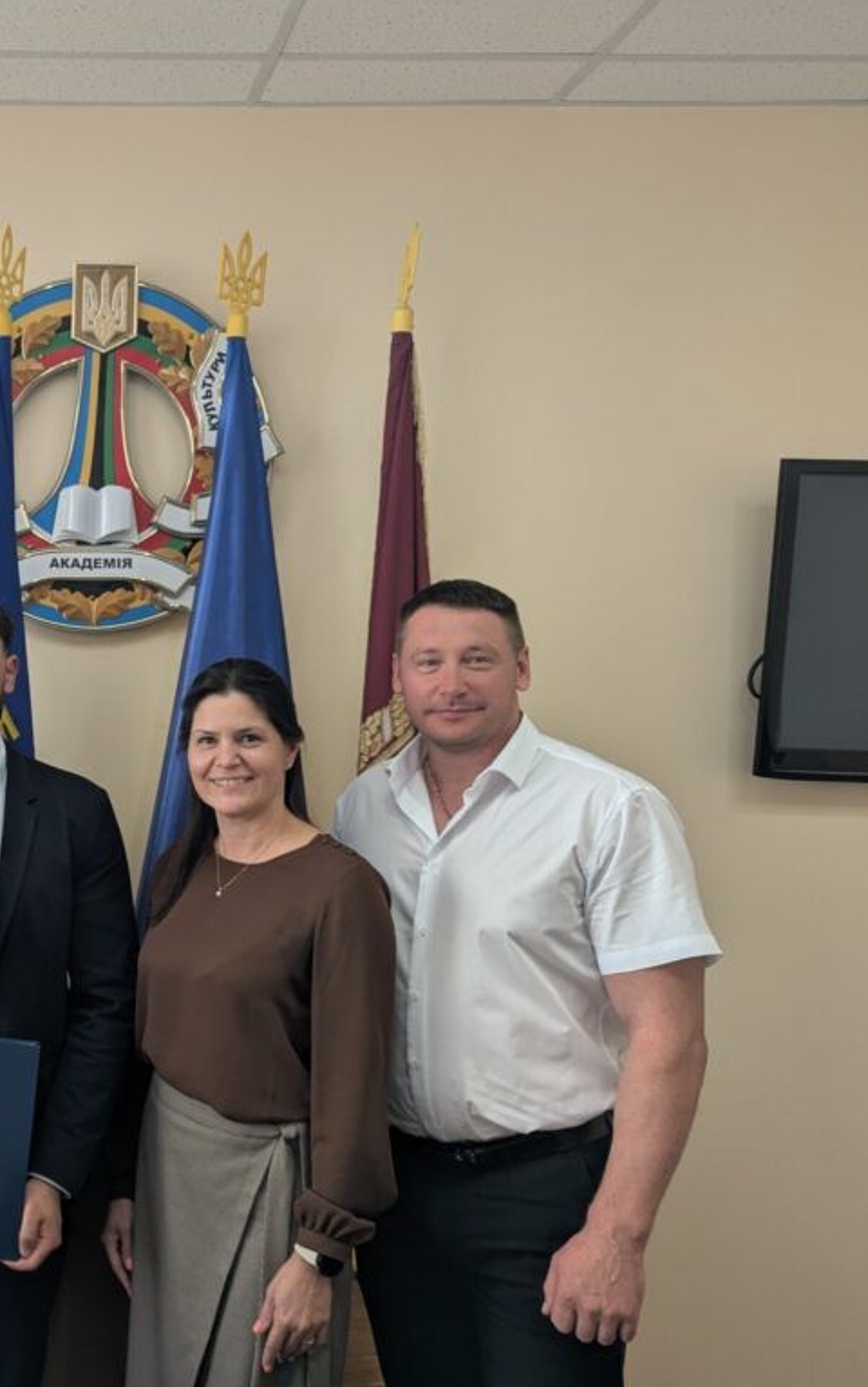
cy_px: 695
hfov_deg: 33.3
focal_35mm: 34
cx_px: -47
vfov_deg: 56.7
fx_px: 1286
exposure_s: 1/48.8
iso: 37
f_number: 1.85
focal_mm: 6.81
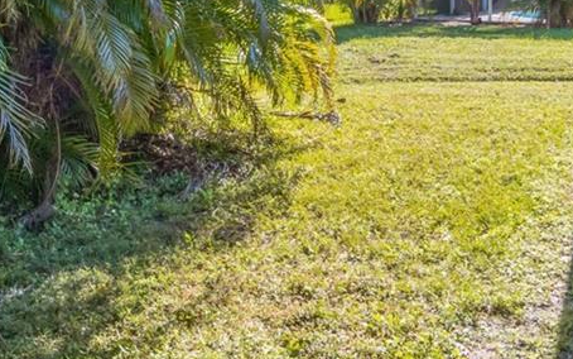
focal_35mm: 61
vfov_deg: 20.4
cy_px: -27
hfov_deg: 32.9
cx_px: 157
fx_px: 953
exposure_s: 1/200
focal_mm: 17
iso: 1250
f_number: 16
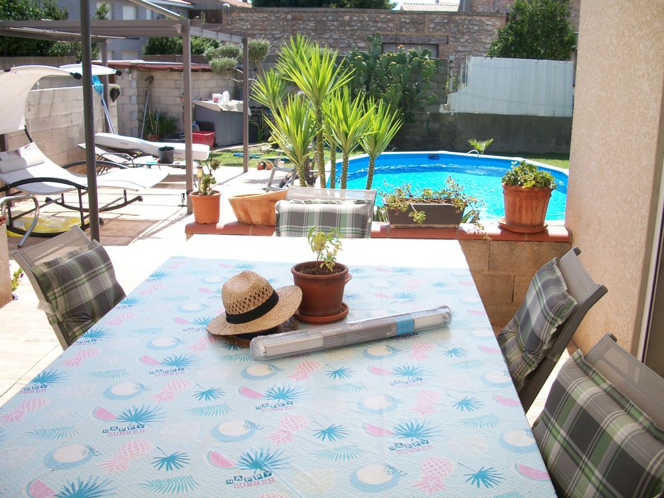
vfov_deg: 40.7
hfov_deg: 52.6
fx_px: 671
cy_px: 249
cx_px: 332
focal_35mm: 35
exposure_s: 1/500
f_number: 3.1
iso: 80
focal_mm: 6.3
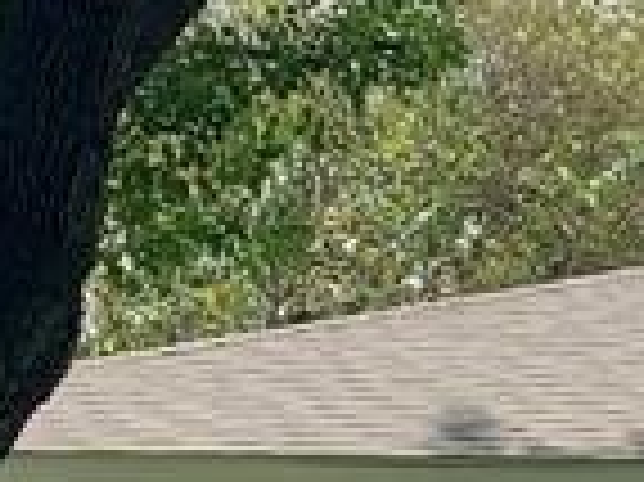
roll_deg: -2.0
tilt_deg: +6.0
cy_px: 428
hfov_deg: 9.7
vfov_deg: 7.9
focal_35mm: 186
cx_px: 1437
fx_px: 3457
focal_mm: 4.25
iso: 25
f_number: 1.8
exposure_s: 1/887
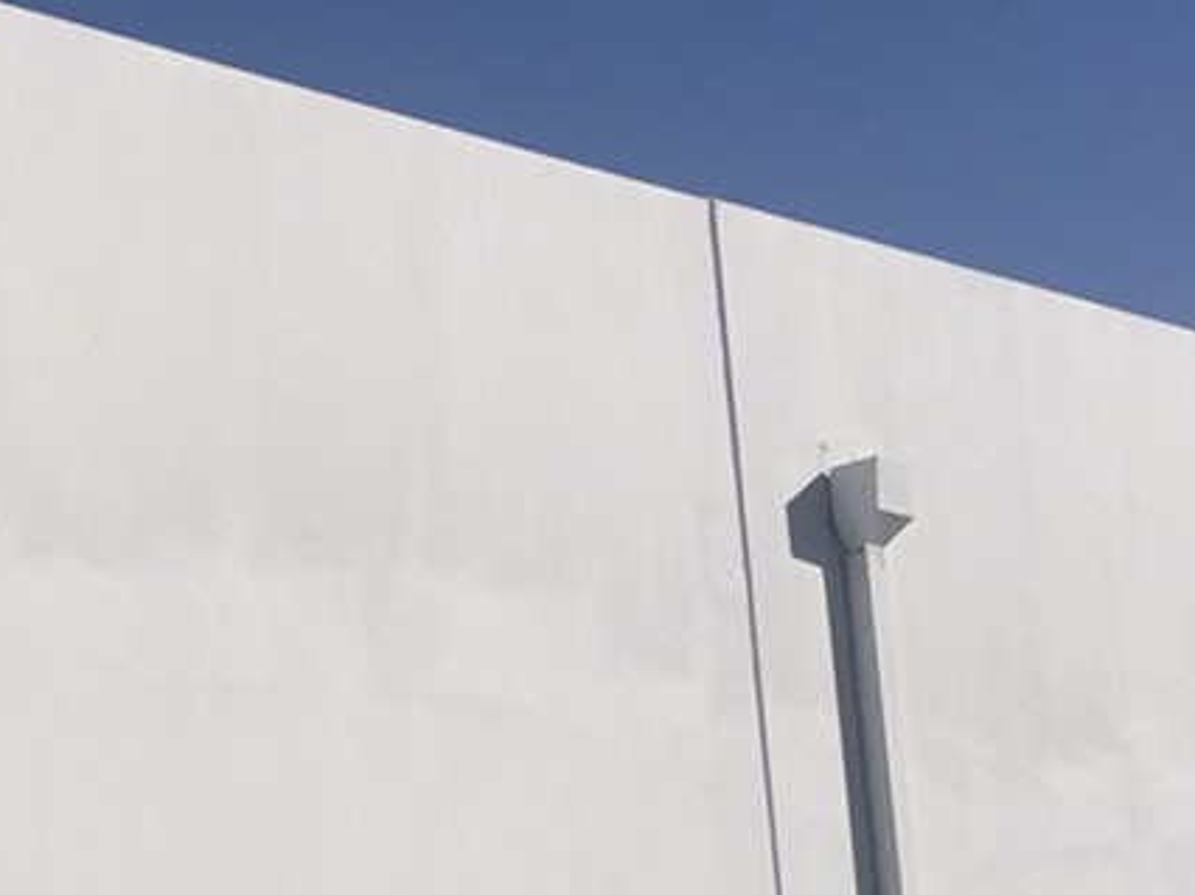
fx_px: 4313
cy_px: 805
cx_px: -396
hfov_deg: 15.0
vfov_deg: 11.8
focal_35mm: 125
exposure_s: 1/18519
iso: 32
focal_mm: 5.96
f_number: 1.6
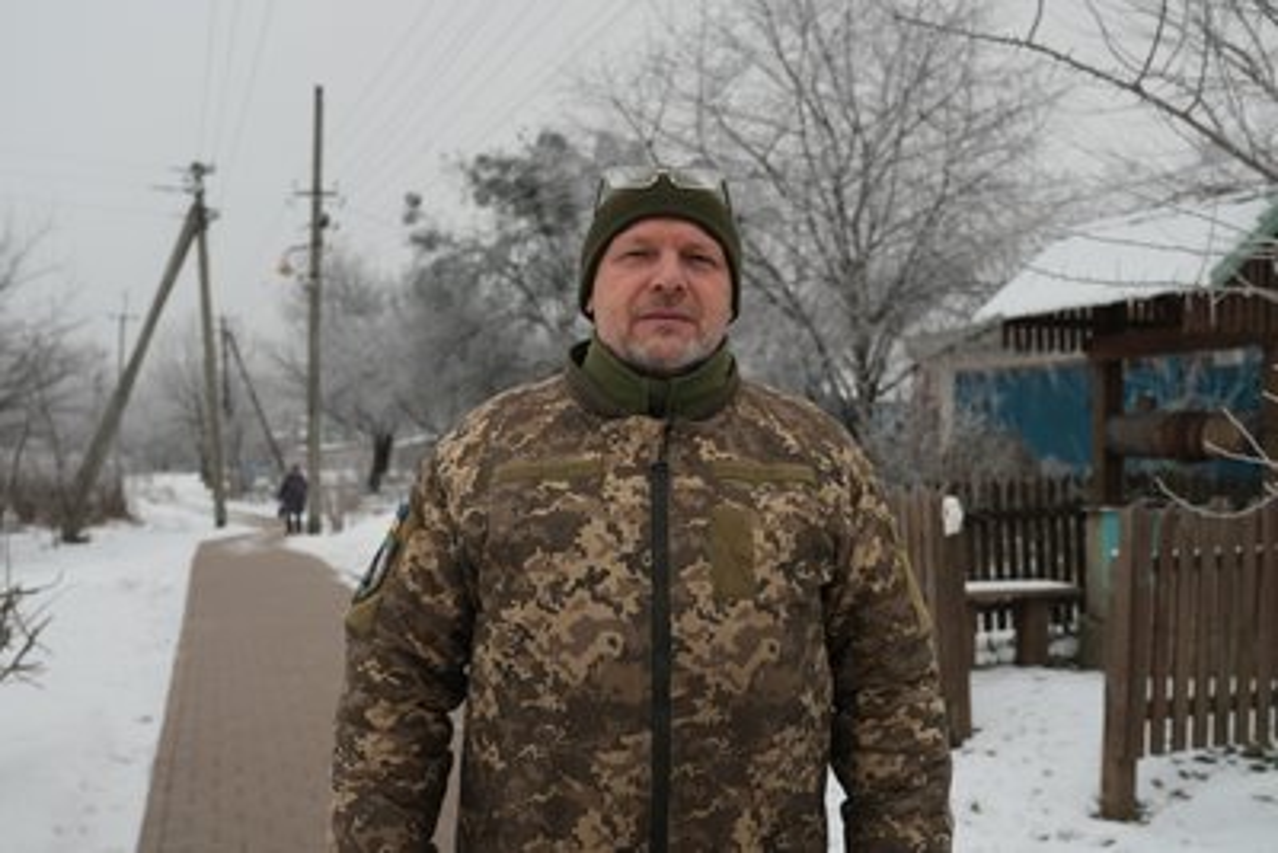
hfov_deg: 60.3
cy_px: 426
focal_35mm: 31
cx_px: 639
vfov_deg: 42.4
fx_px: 1101
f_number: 4.5
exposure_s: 1/50
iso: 200
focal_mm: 31
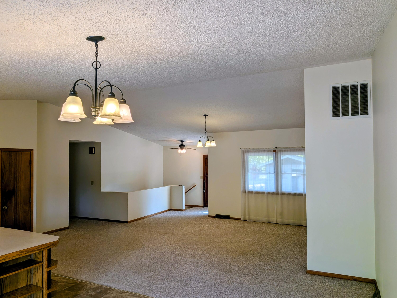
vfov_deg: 56.8
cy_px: 149
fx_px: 275
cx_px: 198
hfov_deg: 71.6
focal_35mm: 24
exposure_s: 1/603
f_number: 1.7
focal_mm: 4.53
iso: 26
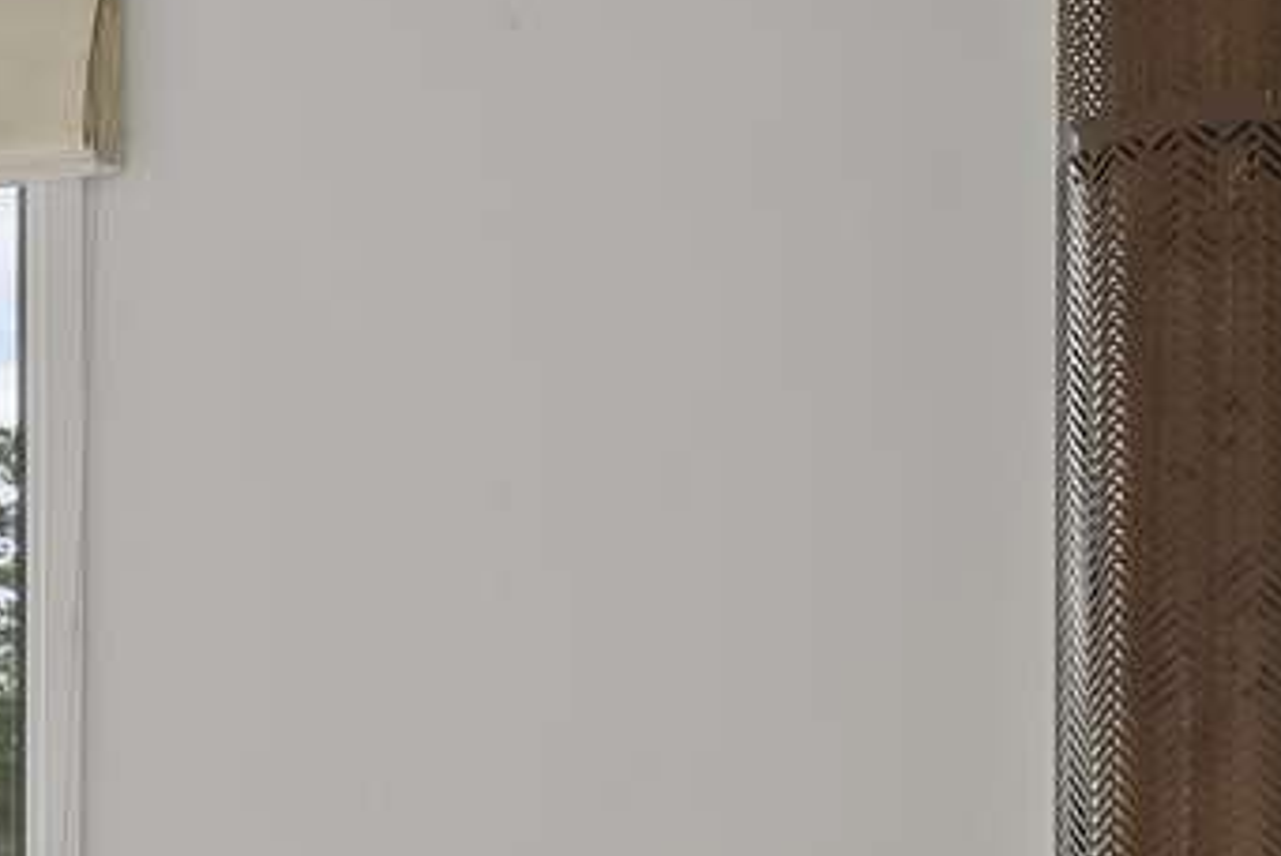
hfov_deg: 17.7
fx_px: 3205
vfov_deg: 14.9
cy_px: 901
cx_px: -1082
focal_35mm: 90
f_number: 11
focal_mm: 16
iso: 160
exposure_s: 1.5
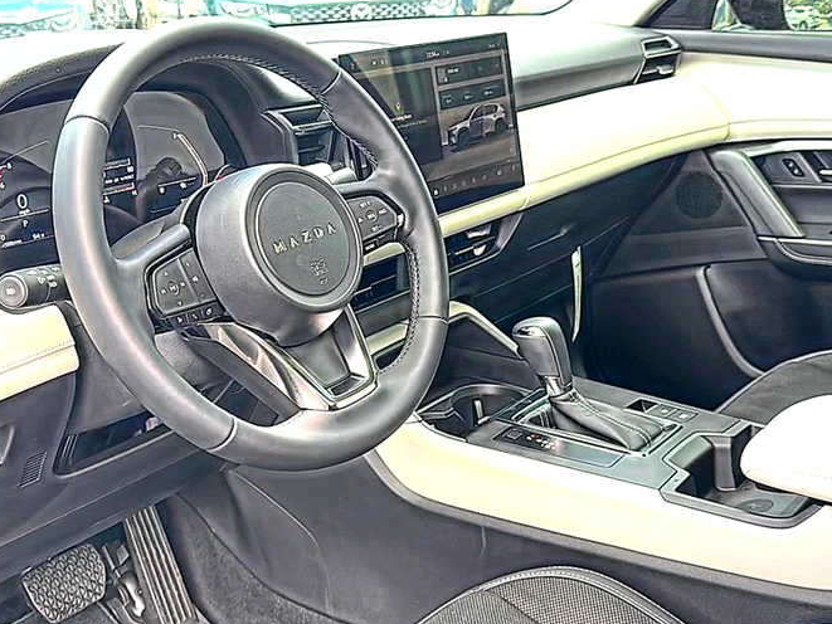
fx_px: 865
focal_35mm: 36
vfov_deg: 39.7
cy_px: 324
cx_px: 427
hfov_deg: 51.3
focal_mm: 6.86
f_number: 1.78
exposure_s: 1/332
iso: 100
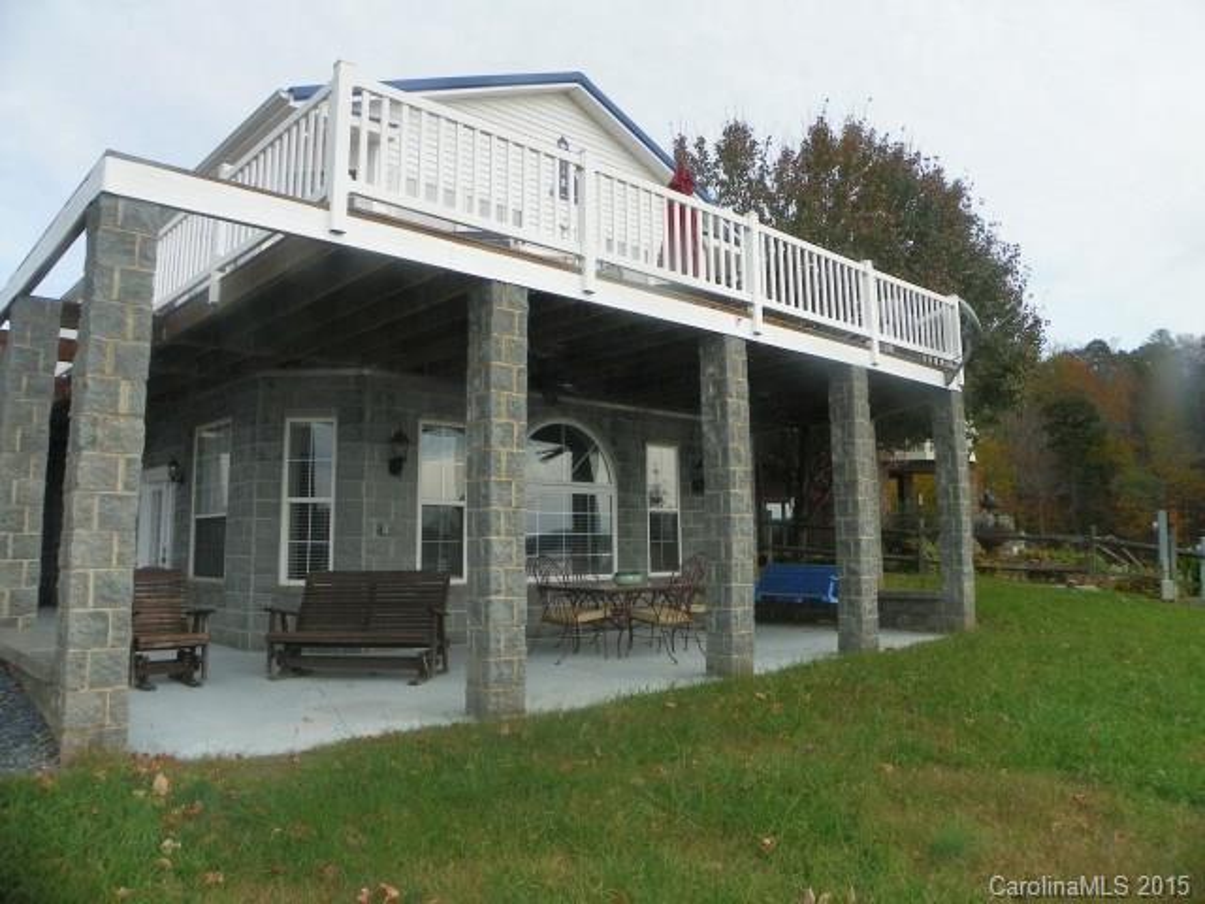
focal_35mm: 26
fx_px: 905
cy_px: 452
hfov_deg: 67.3
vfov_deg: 53.1
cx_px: 602
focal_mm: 4.6
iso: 64
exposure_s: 1/400
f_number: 5
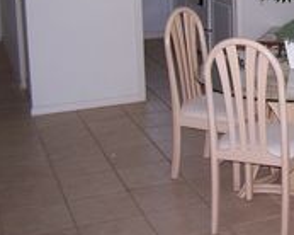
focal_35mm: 79
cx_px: 308
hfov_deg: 23.0
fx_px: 687
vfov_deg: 19.0
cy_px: 20
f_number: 2.8
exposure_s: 1/60
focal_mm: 6.3
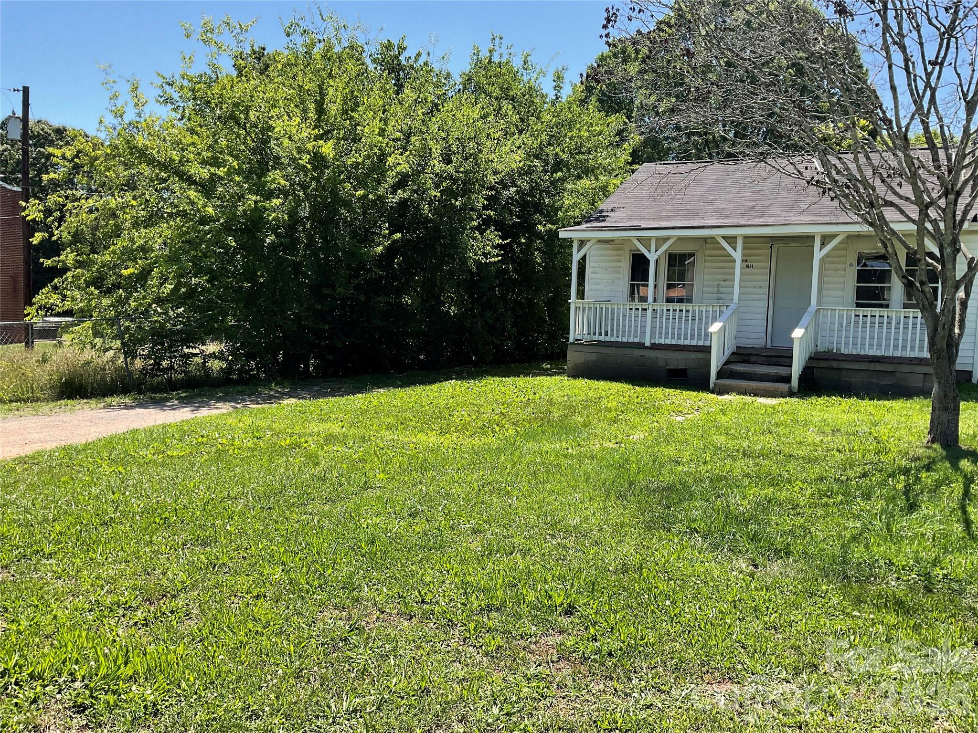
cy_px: 366
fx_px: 819
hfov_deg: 61.7
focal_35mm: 29
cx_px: 489
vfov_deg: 48.2
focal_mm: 3
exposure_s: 1/792
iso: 16
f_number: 1.8
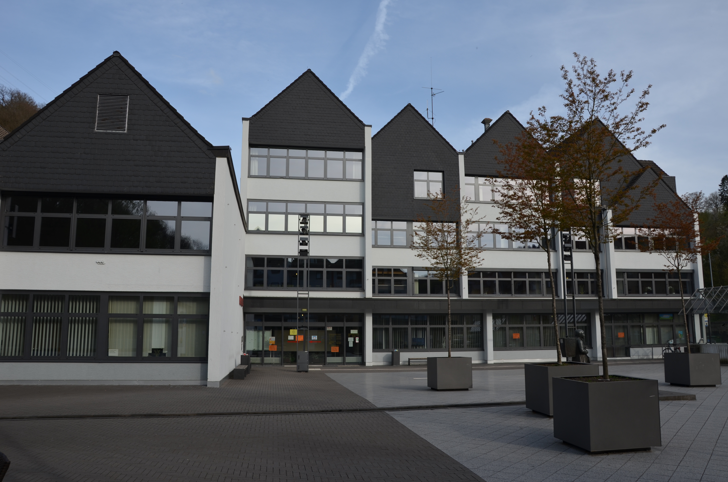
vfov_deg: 47.7
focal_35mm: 27
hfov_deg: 67.5
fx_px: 545
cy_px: 241
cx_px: 364
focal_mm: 18
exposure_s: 1/250
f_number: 8
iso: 100
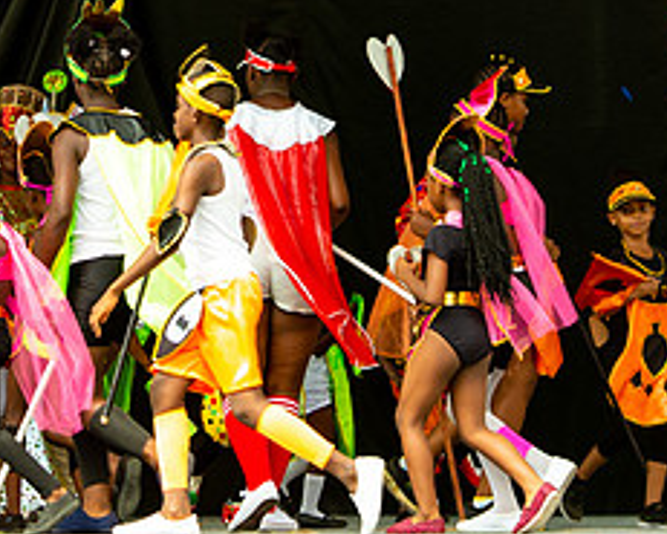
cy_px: 42
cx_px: 24
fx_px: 6596
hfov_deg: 5.8
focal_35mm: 334
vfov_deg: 4.6
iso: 160
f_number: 5.6
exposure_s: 1/200
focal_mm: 100
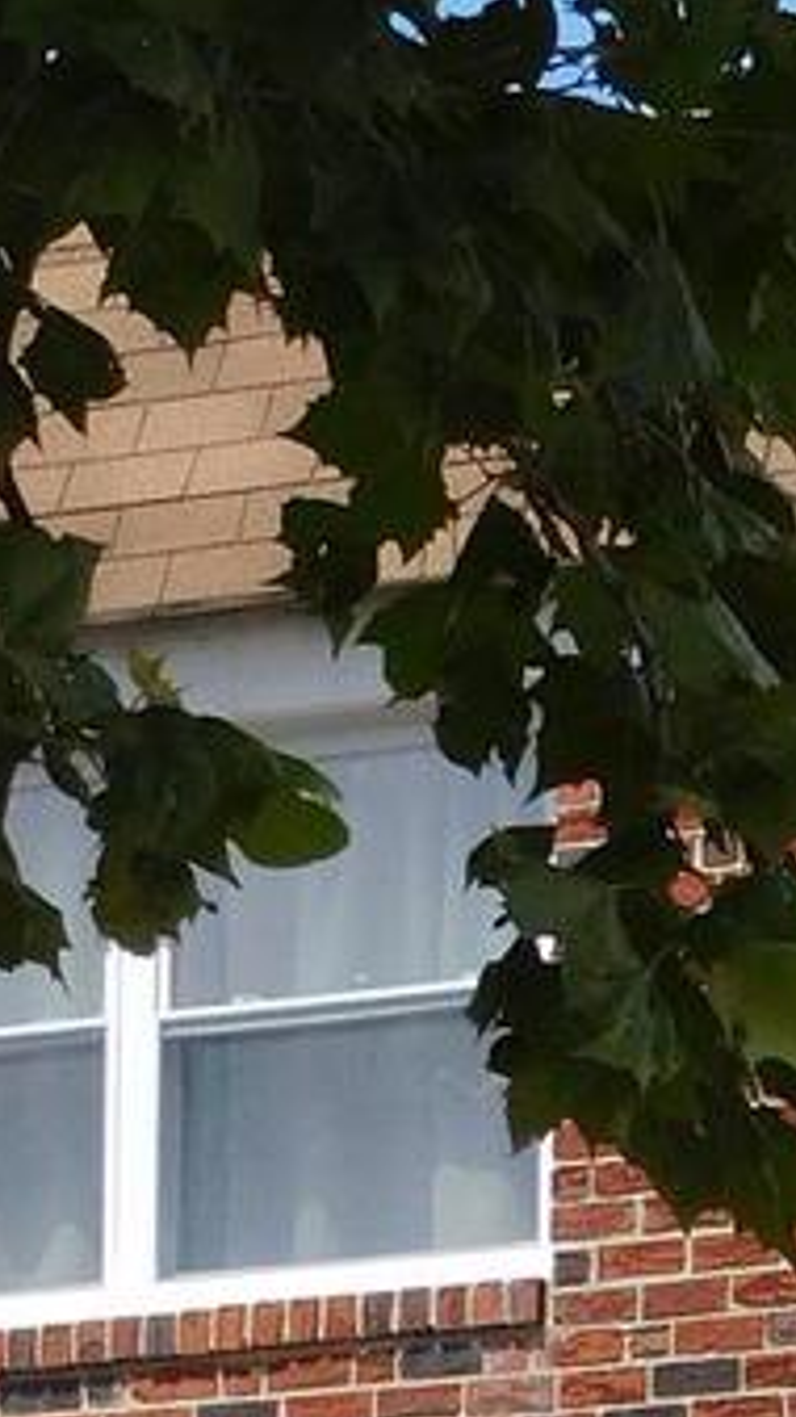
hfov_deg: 3.9
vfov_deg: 6.9
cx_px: 2053
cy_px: 2327
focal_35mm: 307
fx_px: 11525
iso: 125
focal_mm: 11.1
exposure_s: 1/800
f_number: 4.4
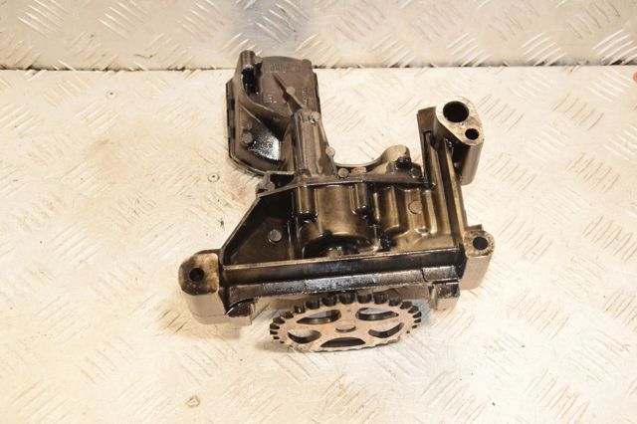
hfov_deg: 38.9
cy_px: 212
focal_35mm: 51
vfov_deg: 26.5
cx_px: 318
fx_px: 902
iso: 1600
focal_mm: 34
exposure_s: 1/200
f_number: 7.1
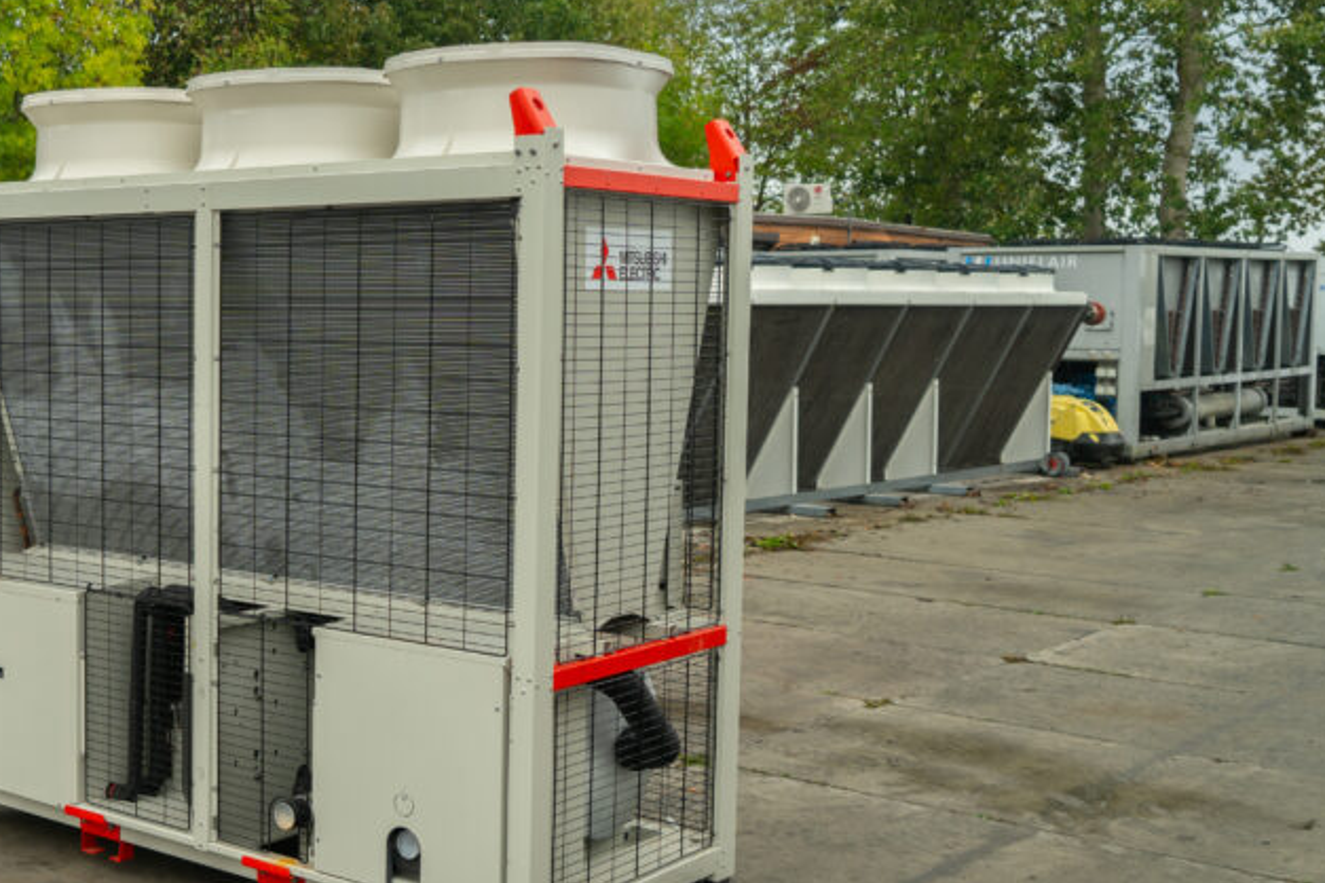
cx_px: 273
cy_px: 457
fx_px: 1803
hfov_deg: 38.9
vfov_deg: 27.5
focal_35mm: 49
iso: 160
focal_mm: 30
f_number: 4
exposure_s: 1/50
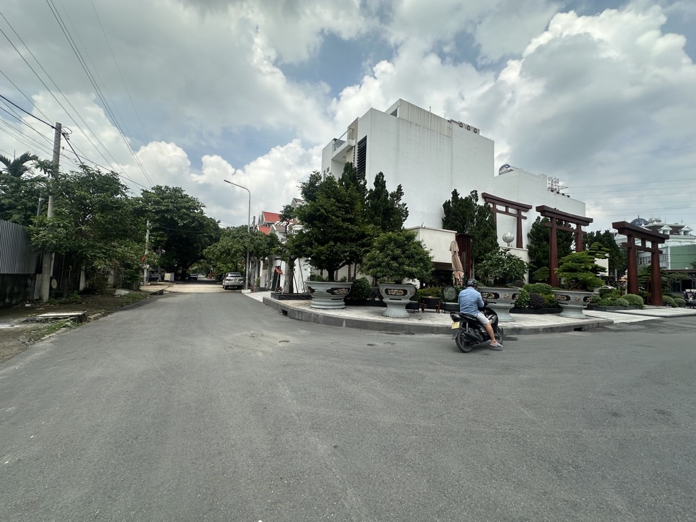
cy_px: 261
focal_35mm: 14
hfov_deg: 102.1
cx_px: 348
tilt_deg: +5.4
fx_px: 281
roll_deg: -2.8
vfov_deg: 85.7
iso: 50
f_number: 2.2
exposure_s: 1/2174
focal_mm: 2.22
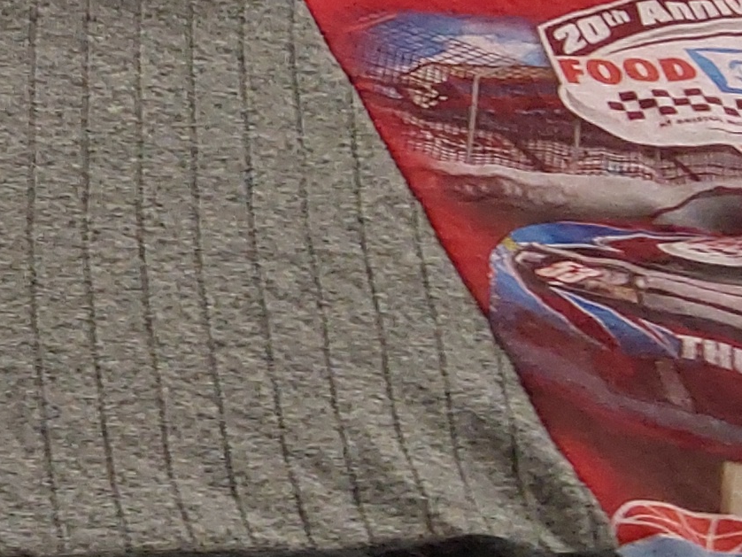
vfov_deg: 13.6
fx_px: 2337
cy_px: 328
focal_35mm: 109
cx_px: -526
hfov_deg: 15.8
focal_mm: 2.91
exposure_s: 1/60
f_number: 1.9
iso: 100
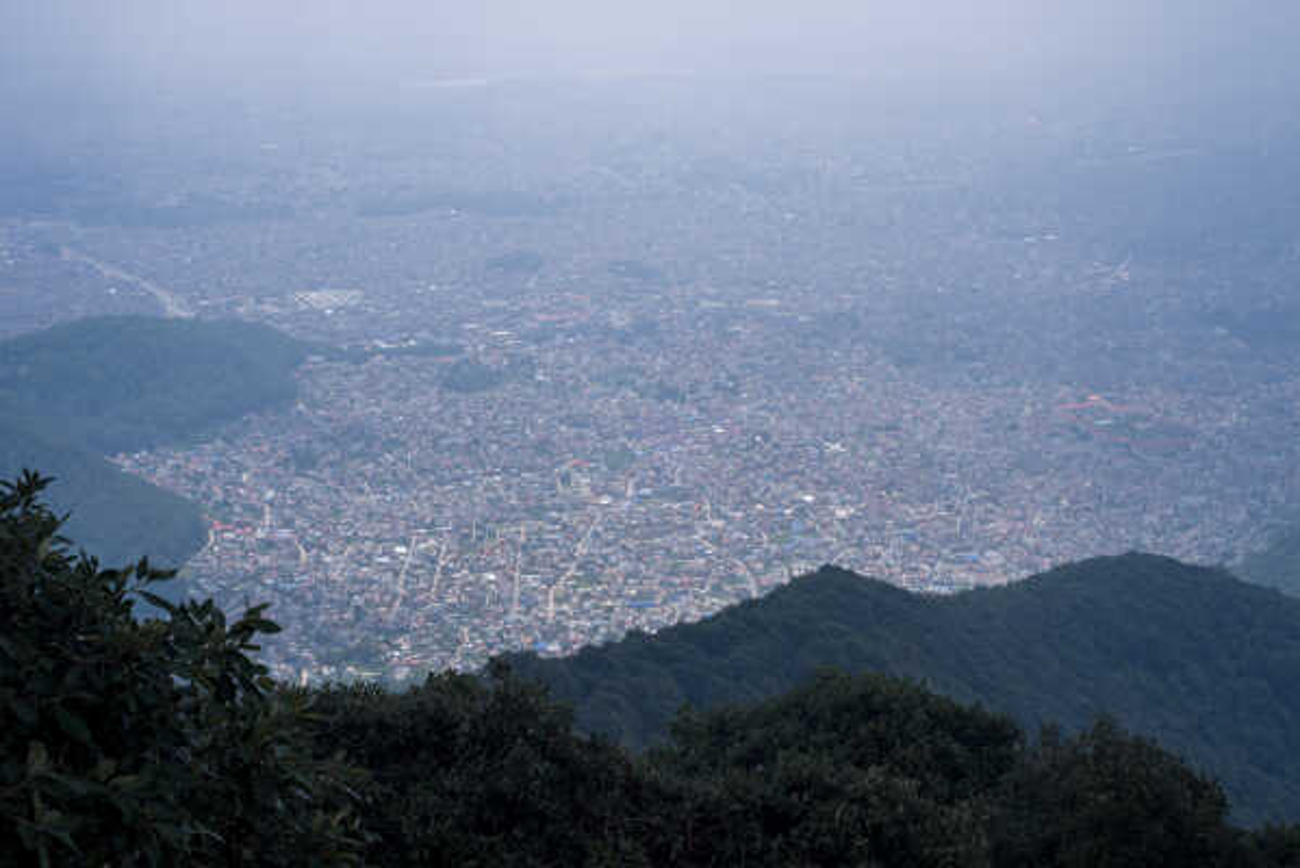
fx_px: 1806
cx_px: 650
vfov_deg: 27.0
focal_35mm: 50
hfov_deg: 39.6
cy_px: 434
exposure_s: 1/250
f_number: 18
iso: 250
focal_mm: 50
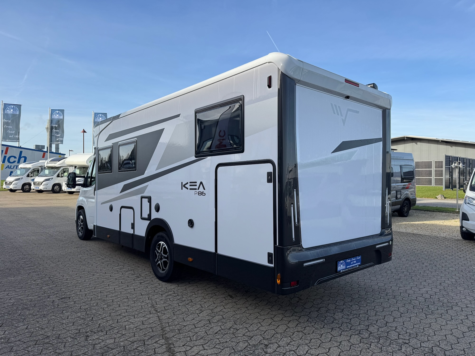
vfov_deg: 56.8
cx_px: 238
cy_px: 178
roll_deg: +0.0
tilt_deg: -0.4
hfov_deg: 71.6
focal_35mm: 24
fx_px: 329
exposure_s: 1/2604
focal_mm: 6.76
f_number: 1.78
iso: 80
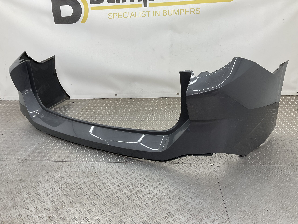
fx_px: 250
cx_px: 149
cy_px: 112
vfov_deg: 48.2
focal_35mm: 29
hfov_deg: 61.7
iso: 25
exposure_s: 1/120
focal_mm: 3
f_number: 1.8
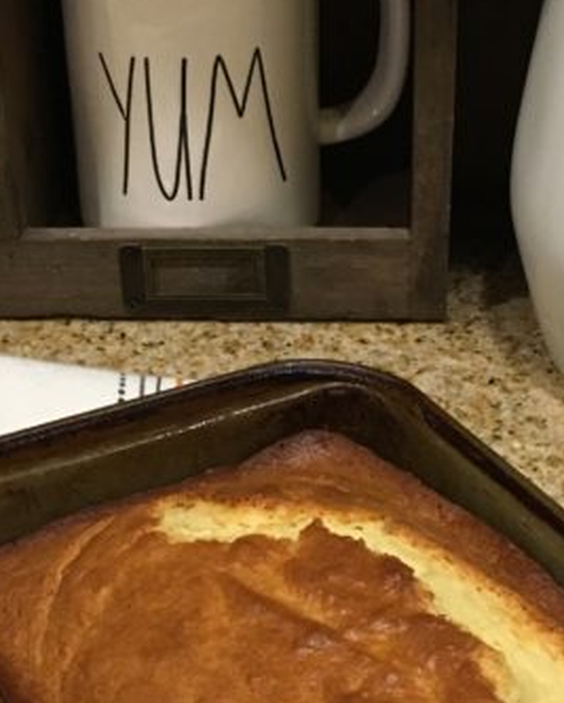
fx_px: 1813
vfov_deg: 21.9
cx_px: 317
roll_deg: +2.6
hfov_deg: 17.7
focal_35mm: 87
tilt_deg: -33.3
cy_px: 458
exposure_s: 1/30
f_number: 2.2
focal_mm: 4.15
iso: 160
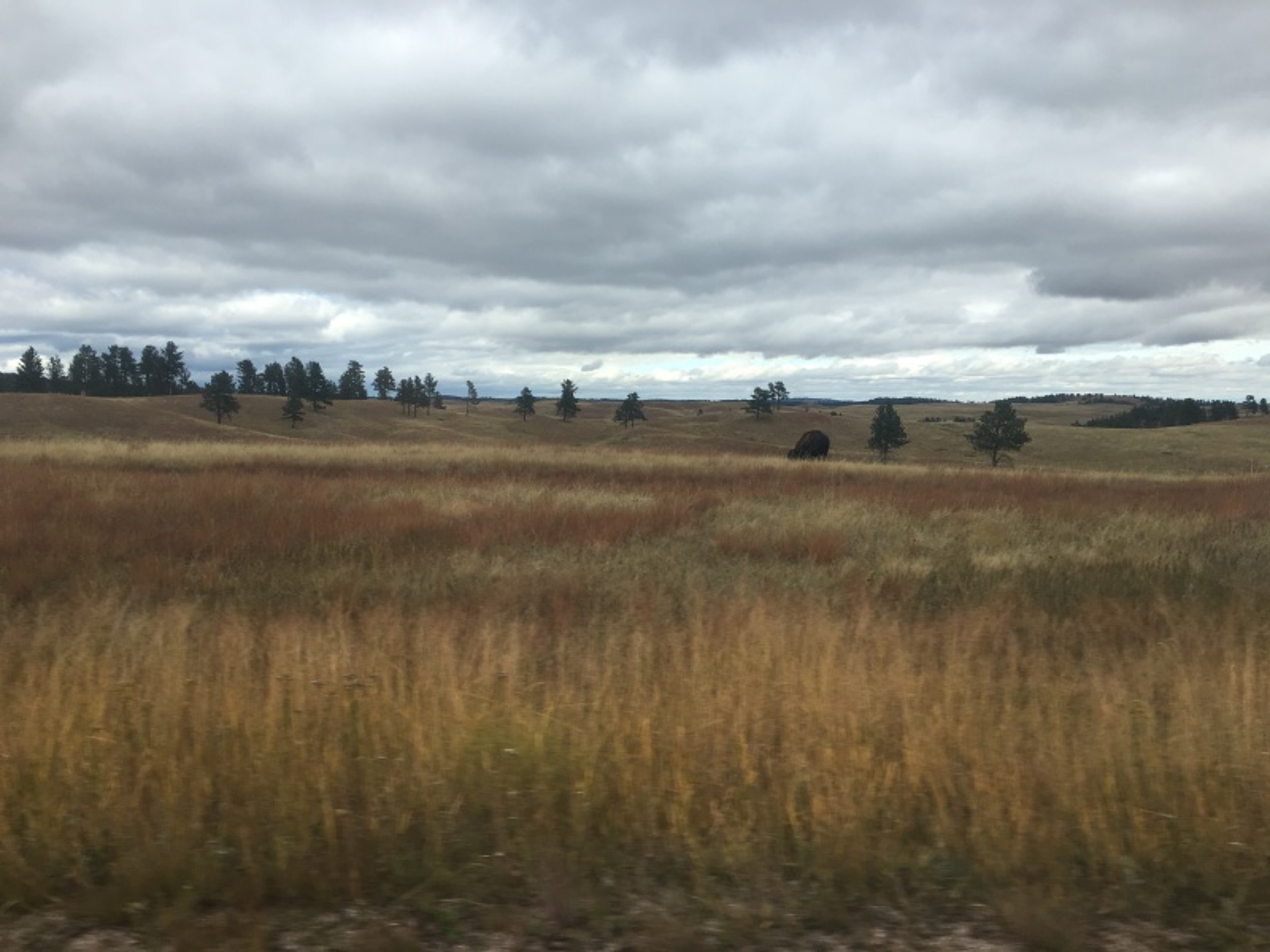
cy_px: 476
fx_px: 1064
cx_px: 635
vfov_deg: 48.2
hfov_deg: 61.7
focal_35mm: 29
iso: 25
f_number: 2.2
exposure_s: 1/699
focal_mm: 4.15
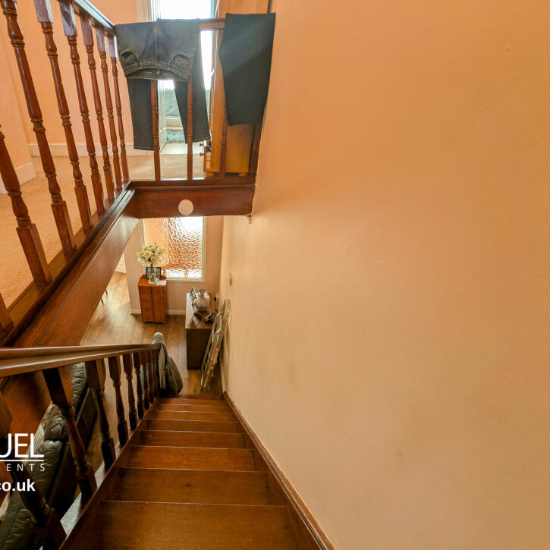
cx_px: 188
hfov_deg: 88.2
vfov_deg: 91.1
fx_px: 270
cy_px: 277
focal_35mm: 15
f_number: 1.95
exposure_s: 1/28.4
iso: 51
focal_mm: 2.23
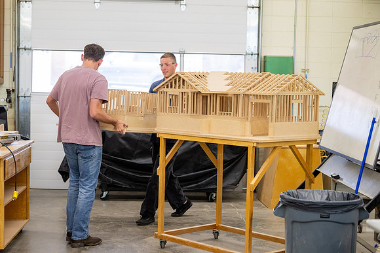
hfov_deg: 28.8
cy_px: 126
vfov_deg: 19.5
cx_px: 190
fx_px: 739
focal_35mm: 70
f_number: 2.8
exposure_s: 1/400
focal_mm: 70
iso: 1250
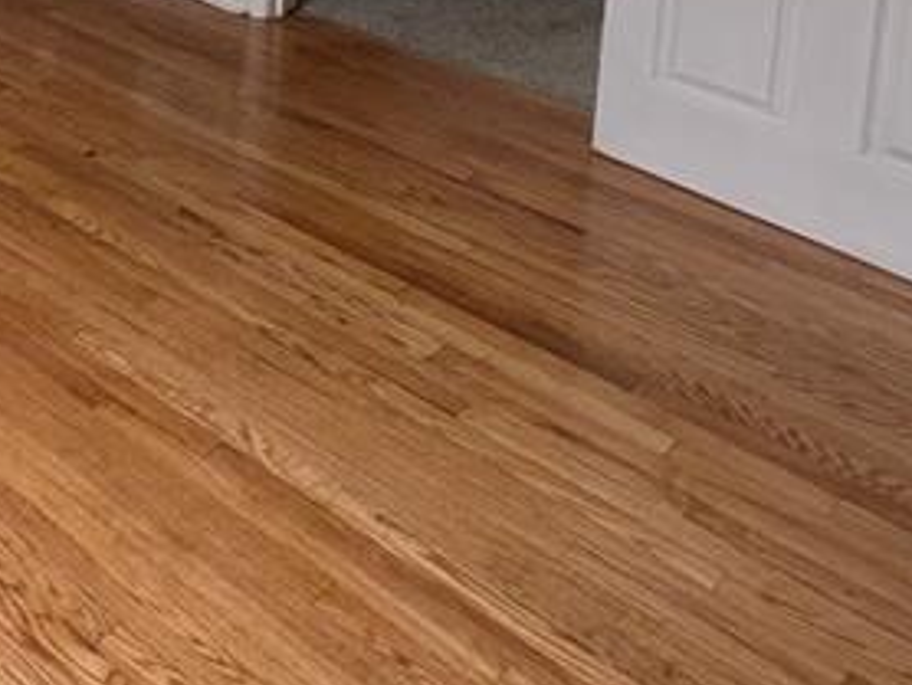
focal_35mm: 44
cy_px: -361
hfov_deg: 31.3
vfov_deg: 24.8
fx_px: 1160
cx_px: -321
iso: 42
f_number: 1.7
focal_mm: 2.02
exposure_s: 1/205
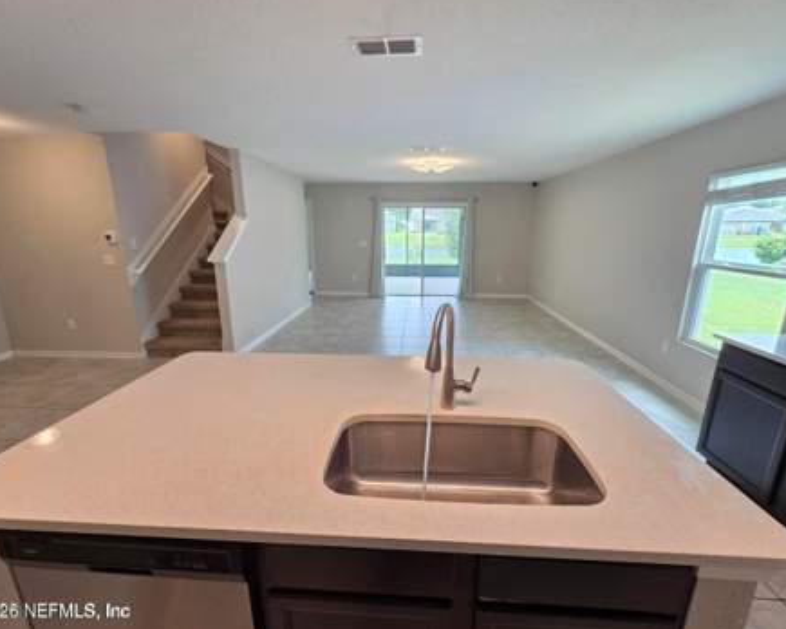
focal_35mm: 14
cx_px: 396
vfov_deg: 88.0
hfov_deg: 100.7
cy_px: 314
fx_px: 326
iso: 200
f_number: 1.9
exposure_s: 1/120
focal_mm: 2.2
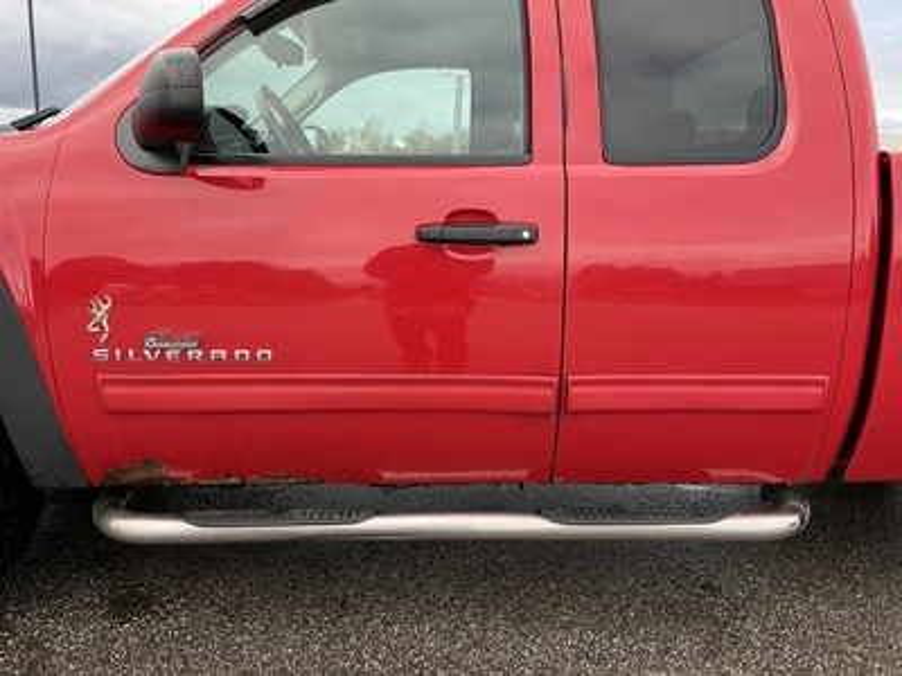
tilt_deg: -11.4
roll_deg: -2.1
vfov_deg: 49.7
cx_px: 451
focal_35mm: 28
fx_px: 730
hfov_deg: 63.4
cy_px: 338
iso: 25
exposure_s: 1/342
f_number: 1.8
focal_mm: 3
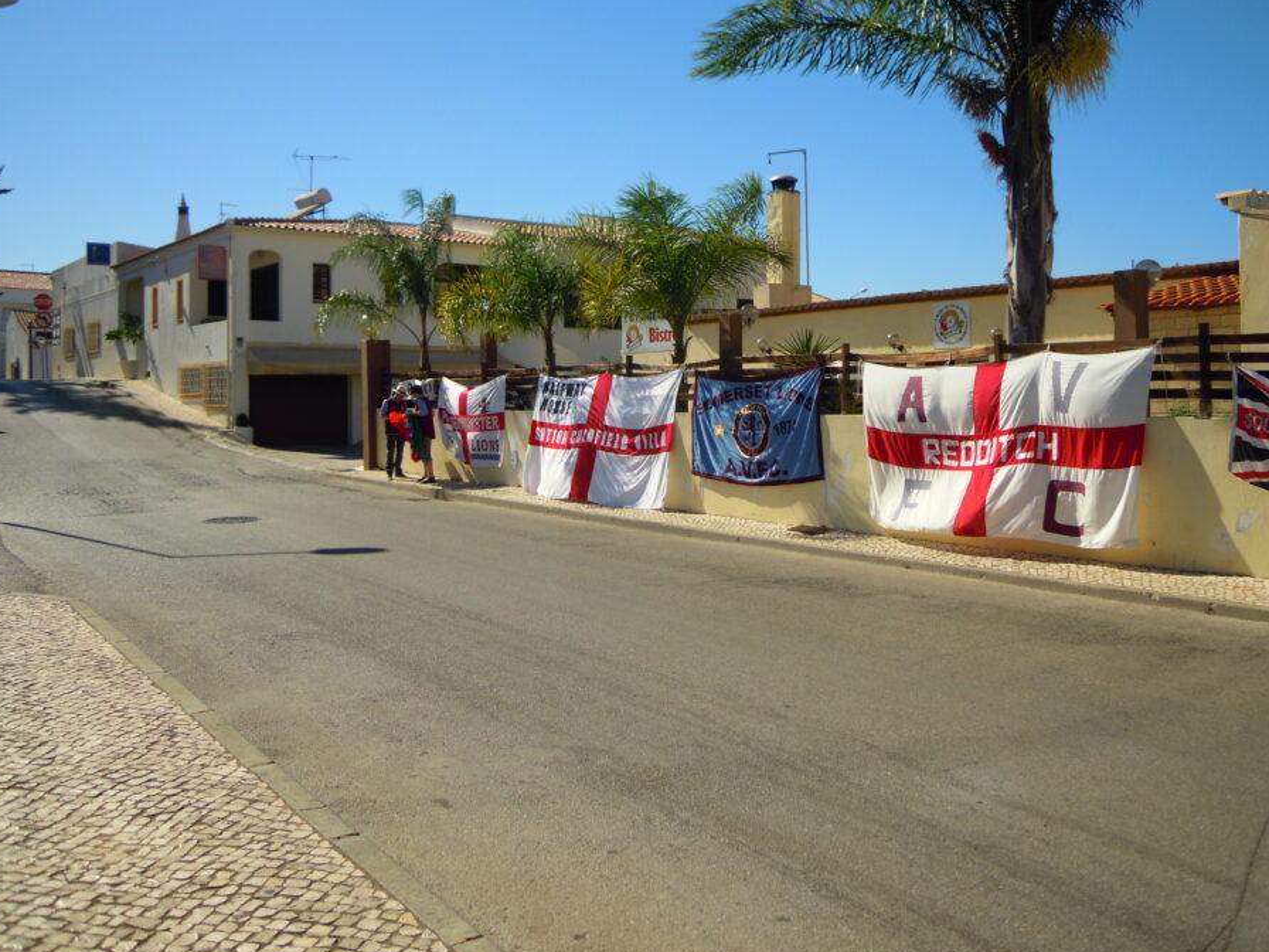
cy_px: 426
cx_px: 659
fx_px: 1173
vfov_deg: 44.1
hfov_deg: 56.8
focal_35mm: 32
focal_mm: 5
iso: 100
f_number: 5.4
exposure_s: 1/500
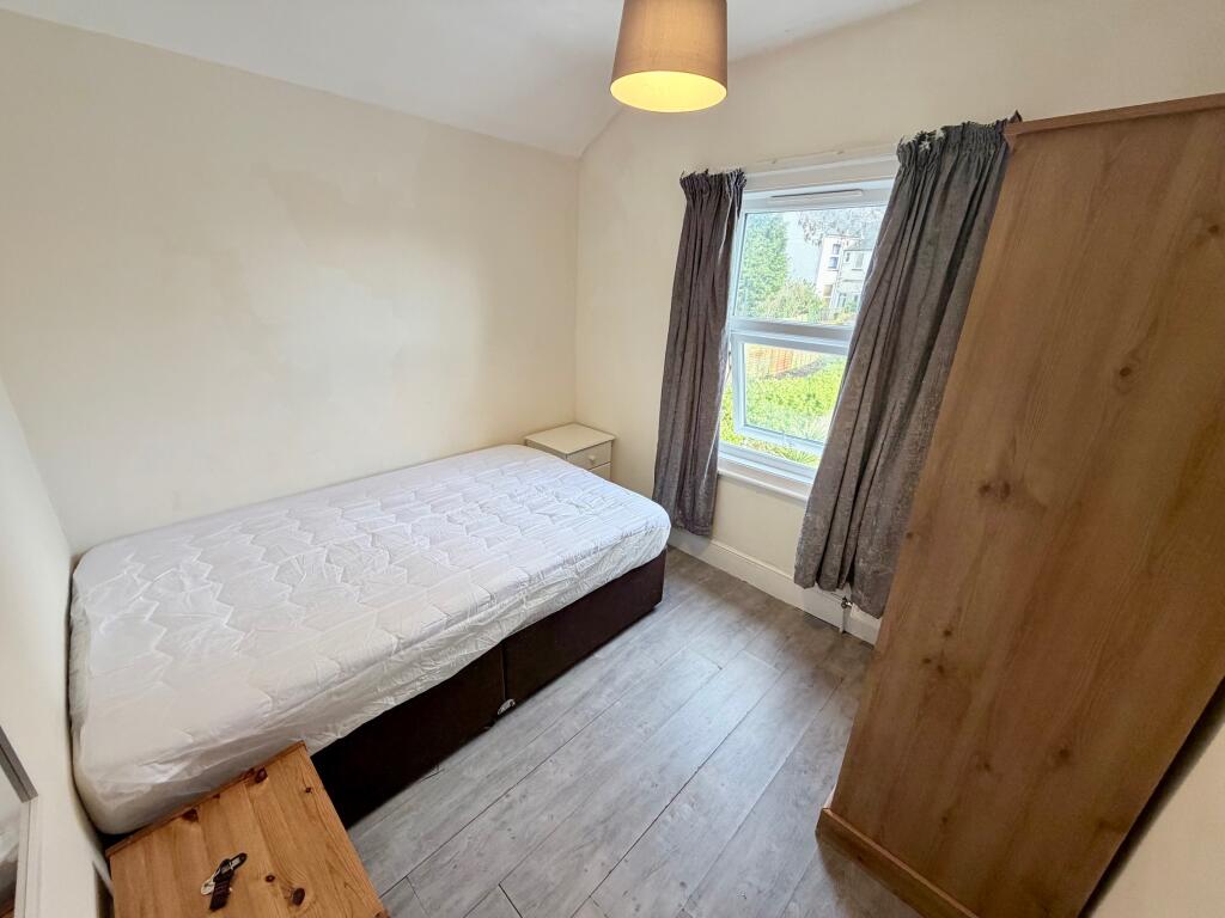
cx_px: 612
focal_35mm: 14
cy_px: 459
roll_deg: -3.0
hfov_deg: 102.1
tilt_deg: -20.8
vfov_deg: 85.7
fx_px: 495
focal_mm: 2.22
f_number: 2.2
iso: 200
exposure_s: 1/121
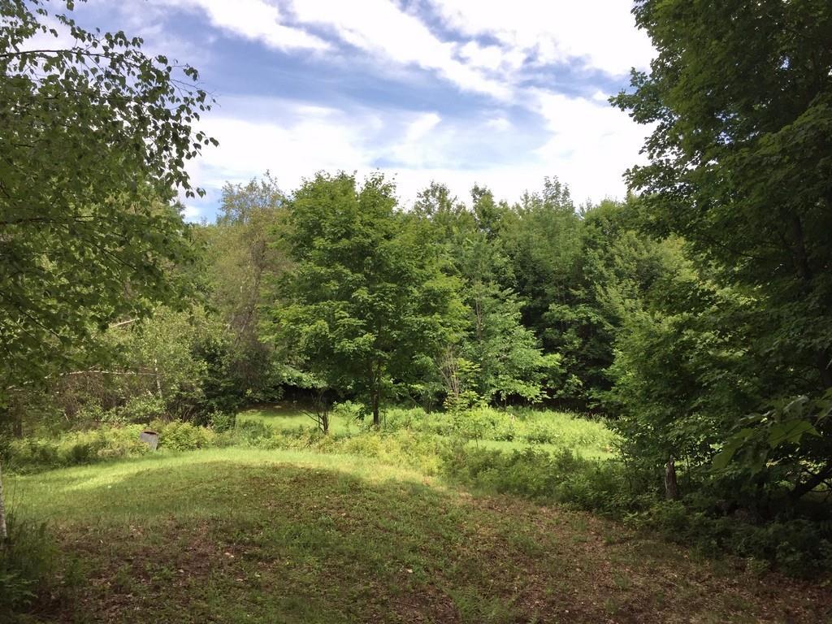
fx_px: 697
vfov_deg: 48.2
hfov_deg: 61.7
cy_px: 312
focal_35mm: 29
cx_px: 416
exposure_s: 1/1412
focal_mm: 4.15
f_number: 2.2
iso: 50
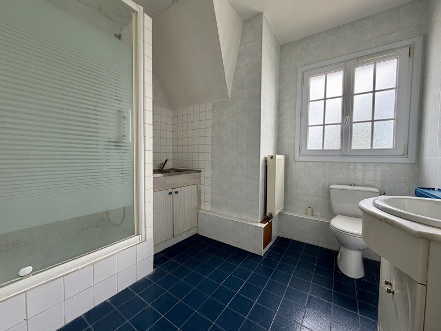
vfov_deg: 85.7
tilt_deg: -2.9
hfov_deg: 102.1
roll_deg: -0.1
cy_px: 166
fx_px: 178
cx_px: 220
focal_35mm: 14
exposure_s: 1/121
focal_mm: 2.22
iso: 160
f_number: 2.2
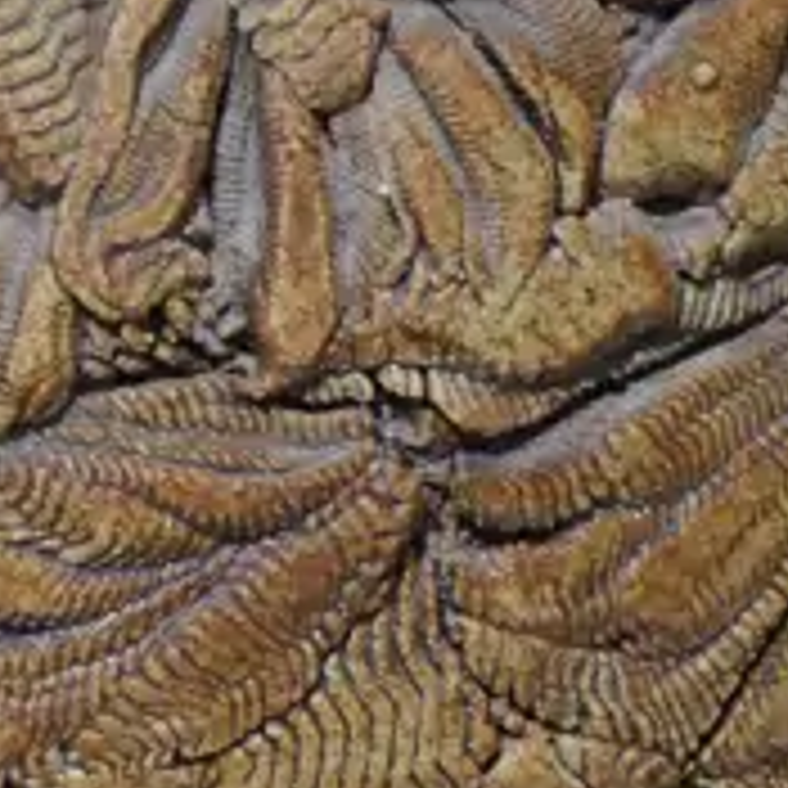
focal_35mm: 310
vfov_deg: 5.6
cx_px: -113
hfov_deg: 5.6
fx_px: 7984
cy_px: 522
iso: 800
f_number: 5.4
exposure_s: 1/60
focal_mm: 30
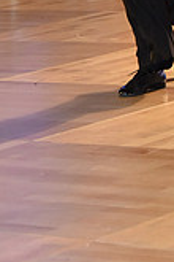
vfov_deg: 7.2
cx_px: 13
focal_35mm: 281
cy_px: -156
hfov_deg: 4.9
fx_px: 2037
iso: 2000
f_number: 5
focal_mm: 80
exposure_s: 1/250
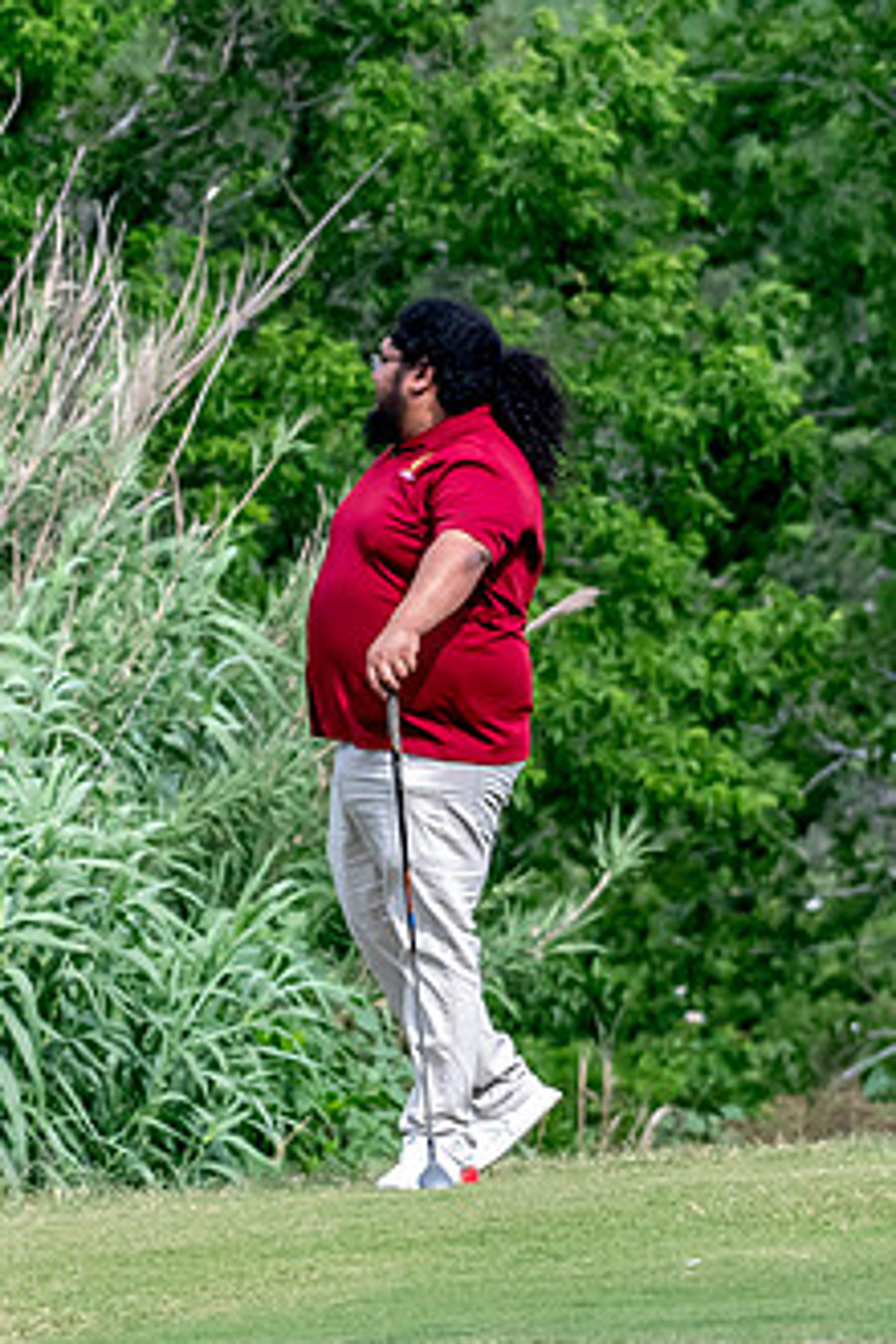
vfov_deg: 3.9
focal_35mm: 527
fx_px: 19673
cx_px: 358
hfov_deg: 2.6
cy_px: 633
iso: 1400
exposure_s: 1/2000
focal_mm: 200
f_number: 5.6
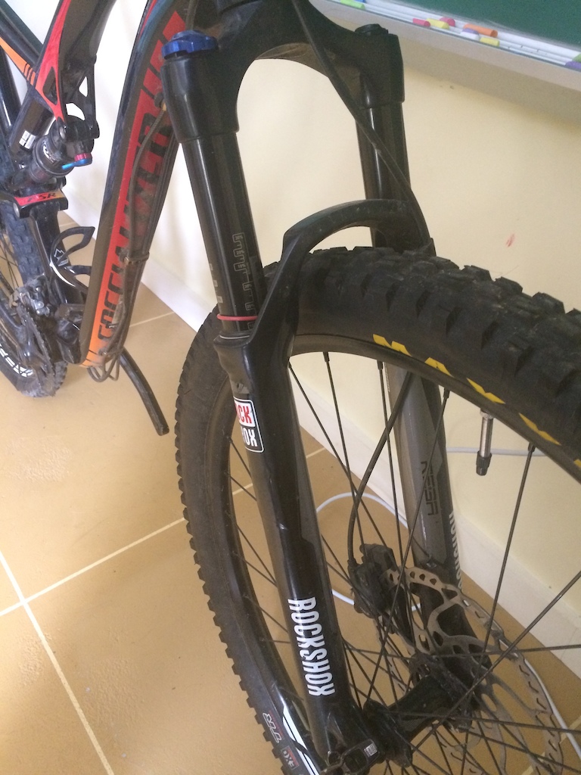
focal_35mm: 29
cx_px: 290
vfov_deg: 61.7
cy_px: 388
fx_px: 649
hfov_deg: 48.2
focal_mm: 4.15
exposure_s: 1/17
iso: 250
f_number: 2.2
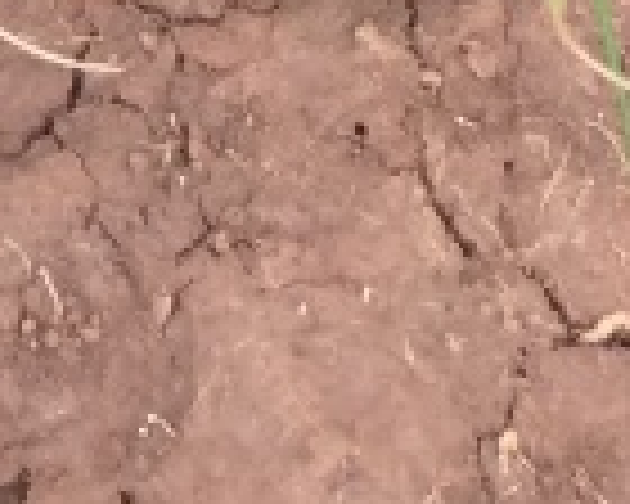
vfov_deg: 5.7
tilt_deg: -35.8
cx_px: -288
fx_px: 4027
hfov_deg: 8.8
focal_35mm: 216
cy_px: -1825
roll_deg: +4.3
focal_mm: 4.15
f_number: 2.2
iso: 32
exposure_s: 1/471
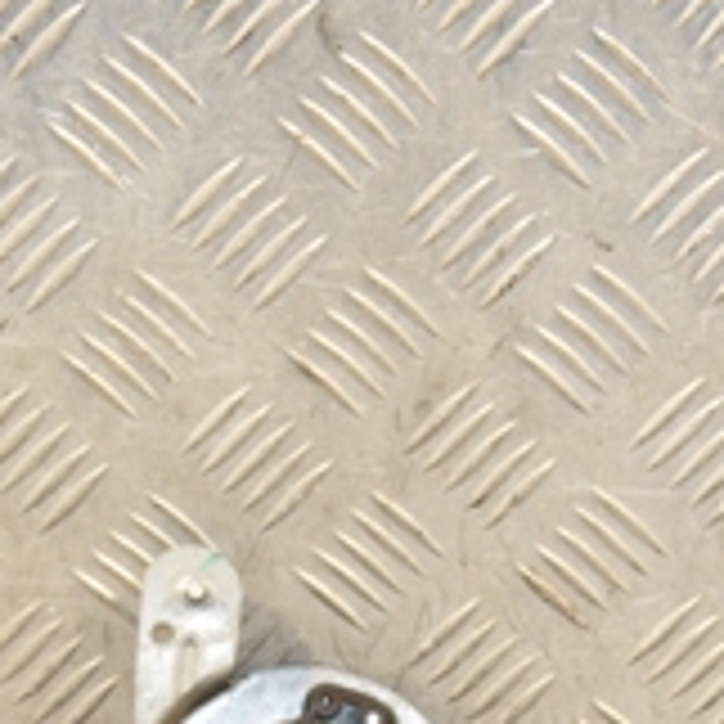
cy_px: 863
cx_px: 405
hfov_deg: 9.8
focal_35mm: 178
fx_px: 4205
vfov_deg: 9.7
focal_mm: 35
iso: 800
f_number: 5.6
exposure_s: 1/200
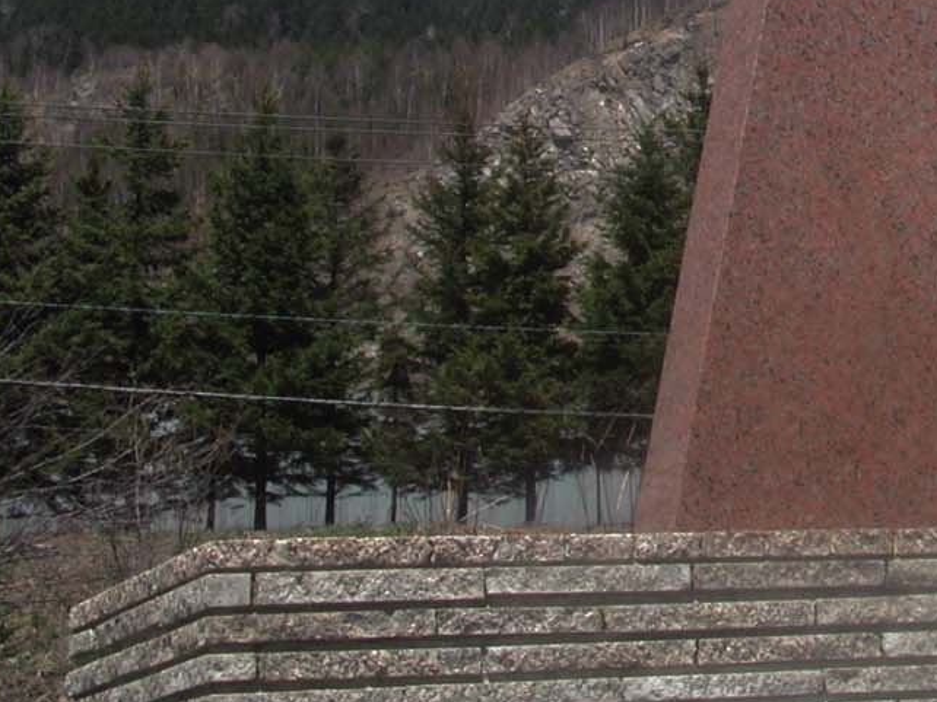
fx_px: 3139
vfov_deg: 12.5
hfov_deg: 16.1
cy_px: -115
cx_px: 1194
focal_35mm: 116
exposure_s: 1/359
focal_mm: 11.6
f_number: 5.9
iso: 100
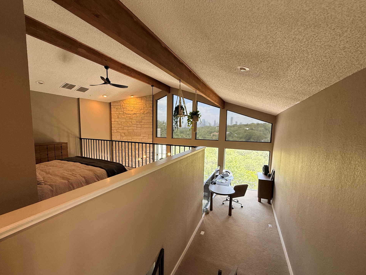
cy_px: 143
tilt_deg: -5.7
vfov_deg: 81.7
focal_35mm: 15
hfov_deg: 98.1
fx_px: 159
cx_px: 173
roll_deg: -0.9
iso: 160
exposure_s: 1/120
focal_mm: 2.22
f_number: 2.2
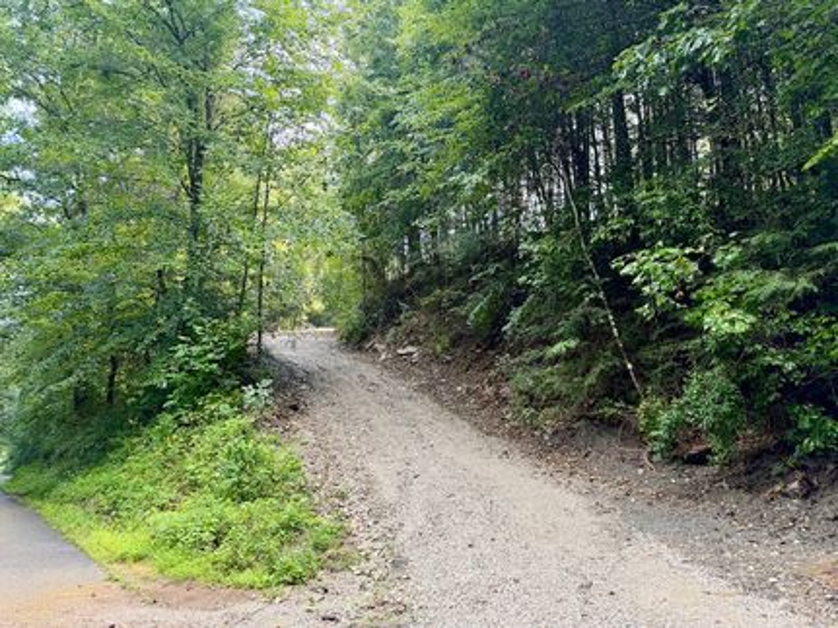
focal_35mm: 24
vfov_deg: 56.8
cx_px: 419
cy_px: 314
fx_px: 581
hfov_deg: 71.6
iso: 100
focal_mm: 6.76
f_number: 1.78
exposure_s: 1/368
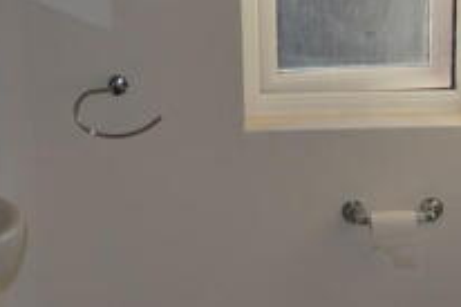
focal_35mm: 86
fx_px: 1100
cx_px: 464
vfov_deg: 15.8
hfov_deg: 22.7
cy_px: 198
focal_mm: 18
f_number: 8
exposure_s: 1/160
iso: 250
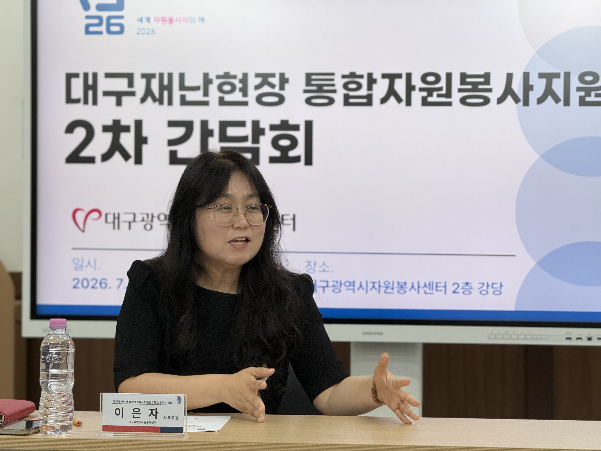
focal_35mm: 120
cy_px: 226
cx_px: 300
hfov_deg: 16.4
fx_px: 2083
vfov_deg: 12.3
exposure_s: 1/120
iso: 160
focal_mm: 15.66
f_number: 2.8
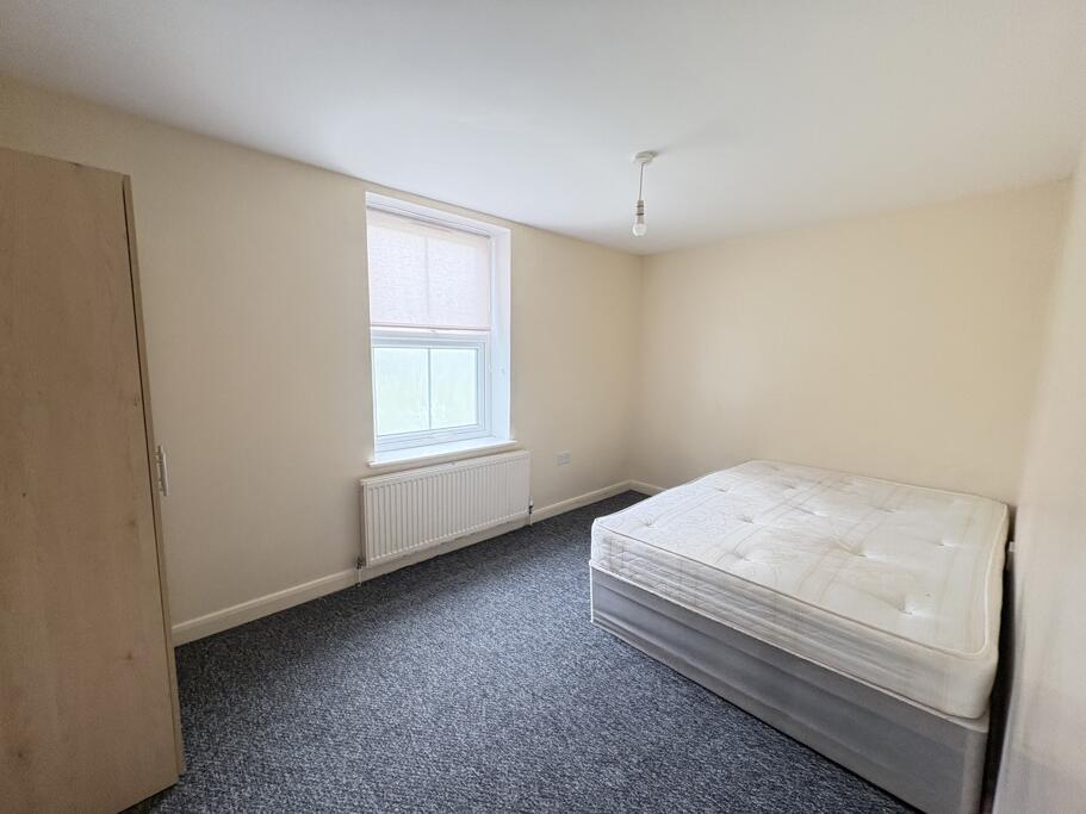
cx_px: 543
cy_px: 407
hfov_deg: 102.1
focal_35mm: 14
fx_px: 439
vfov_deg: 85.7
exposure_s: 1/60
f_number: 2.2
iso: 250
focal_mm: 2.22
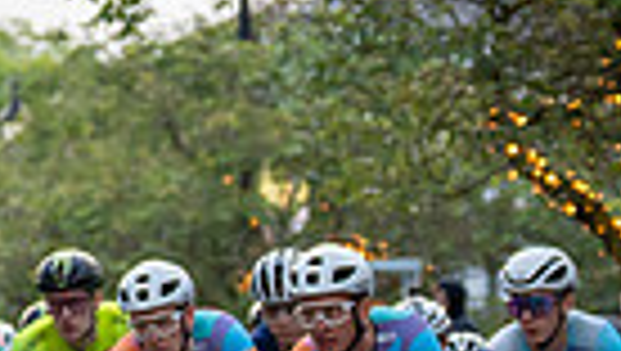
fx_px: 6001
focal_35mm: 364
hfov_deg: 5.9
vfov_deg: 3.3
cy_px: 323
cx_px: -19
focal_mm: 70
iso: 1000
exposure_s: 1/800
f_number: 2.8
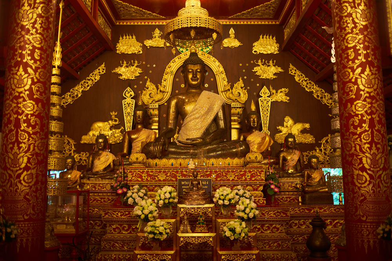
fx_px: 381
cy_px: 130
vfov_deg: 37.9
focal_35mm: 35
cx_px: 196
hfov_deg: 54.4
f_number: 2.8
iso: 400
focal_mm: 35
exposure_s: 1/10
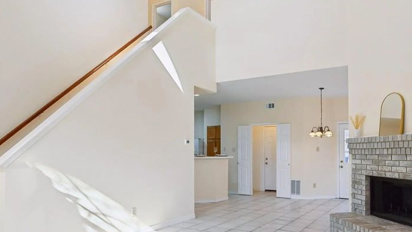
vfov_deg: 39.8
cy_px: 148
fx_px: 317
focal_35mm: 29
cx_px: 227
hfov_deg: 65.9
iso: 400
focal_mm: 19
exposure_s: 1/250
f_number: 8
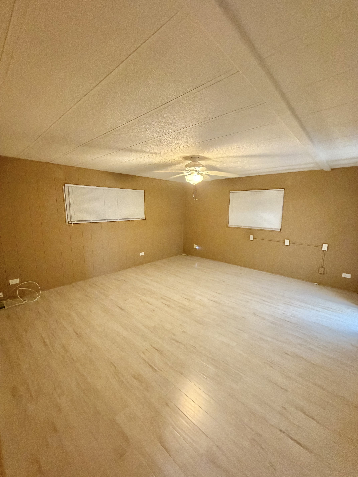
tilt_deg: -7.6
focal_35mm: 14
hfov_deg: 85.7
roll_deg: +0.8
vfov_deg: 102.1
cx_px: 179
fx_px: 193
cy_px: 238
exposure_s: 1/60
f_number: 2.2
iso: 500
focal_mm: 2.22
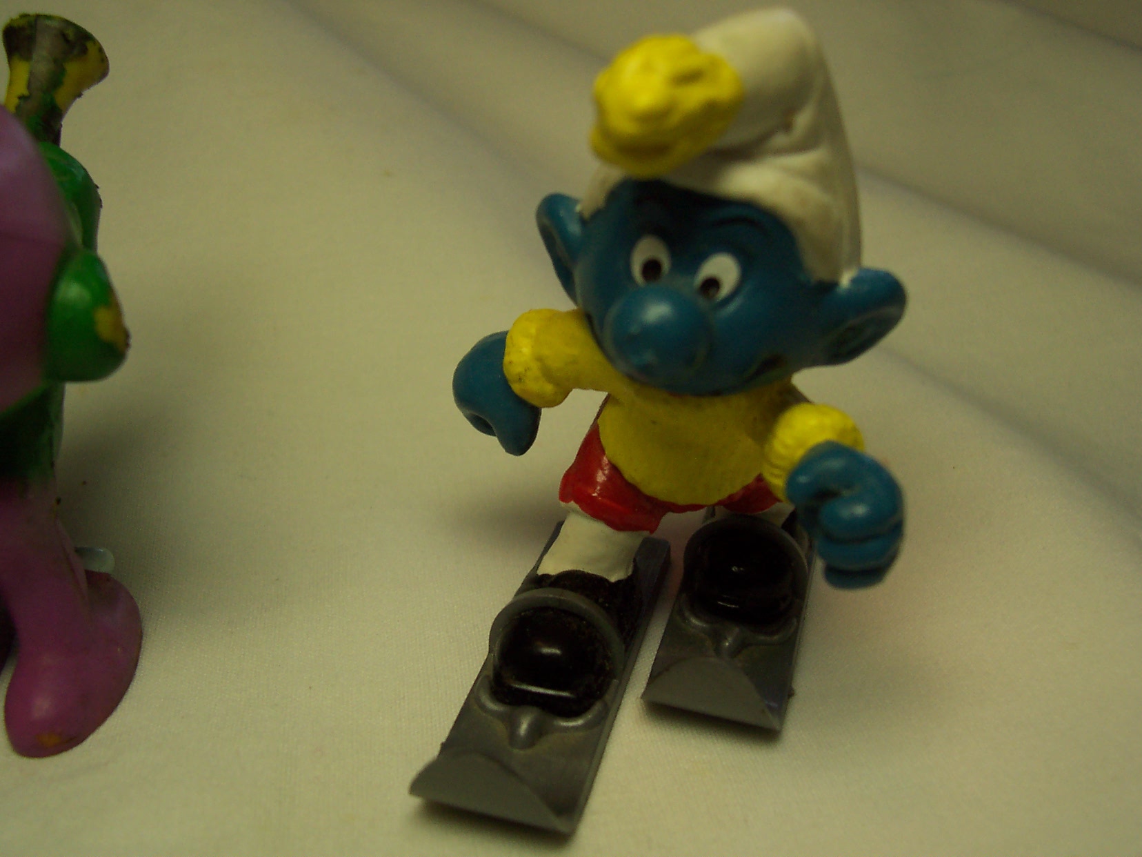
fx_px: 1221
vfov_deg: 38.7
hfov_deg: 50.1
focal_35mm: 37
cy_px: 428
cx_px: 571
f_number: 2.8
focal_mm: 5.6
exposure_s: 1/250
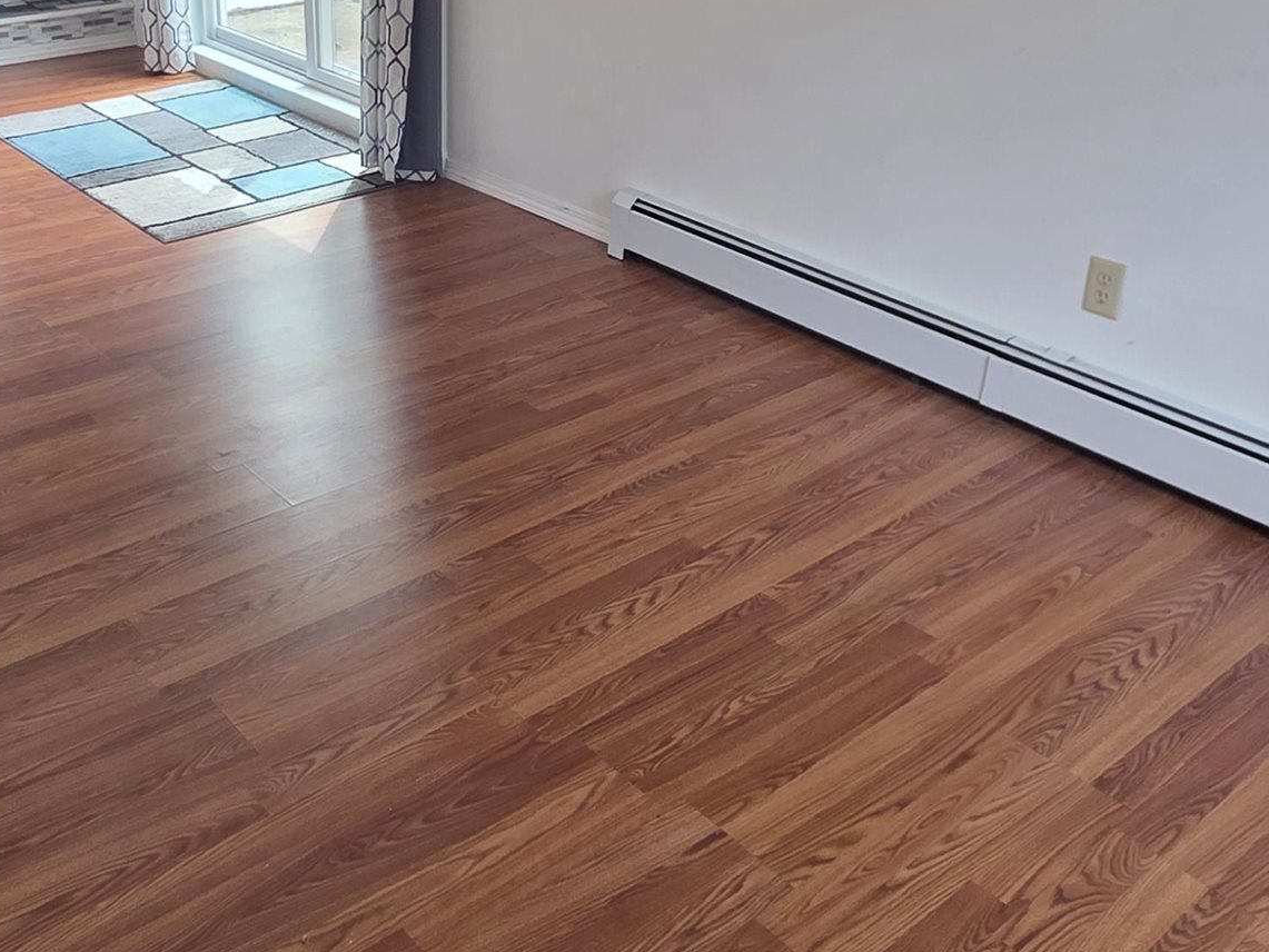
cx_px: 522
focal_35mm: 35
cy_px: 296
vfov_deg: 40.1
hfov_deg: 52.3
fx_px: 1283
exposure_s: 1/120
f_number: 1.9
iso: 125
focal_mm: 2.2
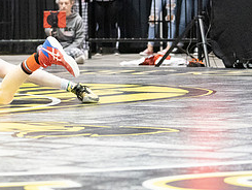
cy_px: 58
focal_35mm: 198
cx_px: -36
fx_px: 1442
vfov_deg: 7.5
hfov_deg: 9.9
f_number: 4
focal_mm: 87
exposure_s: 1/500
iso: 20000
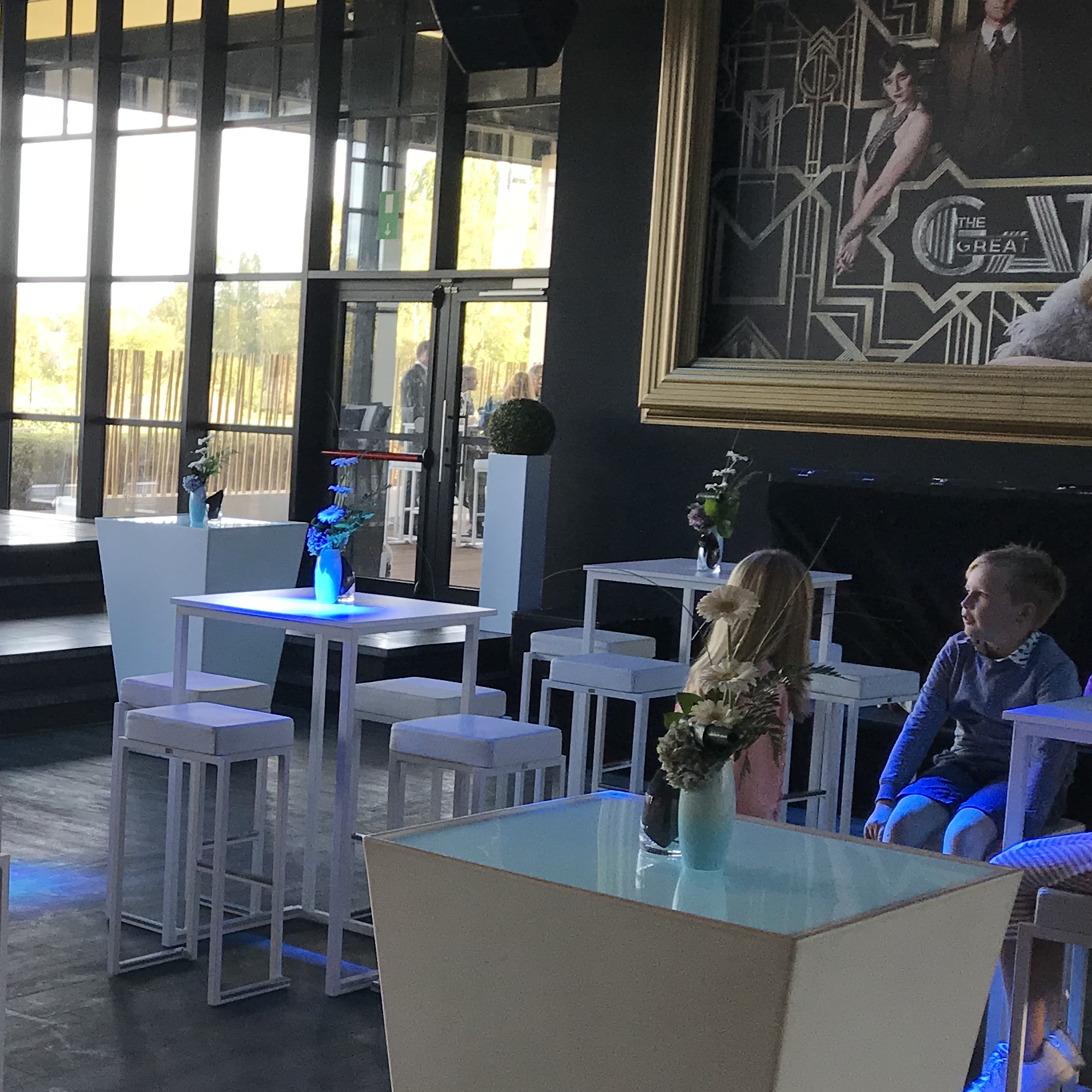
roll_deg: -1.1
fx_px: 2177
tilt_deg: -6.5
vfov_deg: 28.1
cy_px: 639
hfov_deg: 26.5
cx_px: -29
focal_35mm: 61
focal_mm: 3.99
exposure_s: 1/100
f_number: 1.8
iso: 25
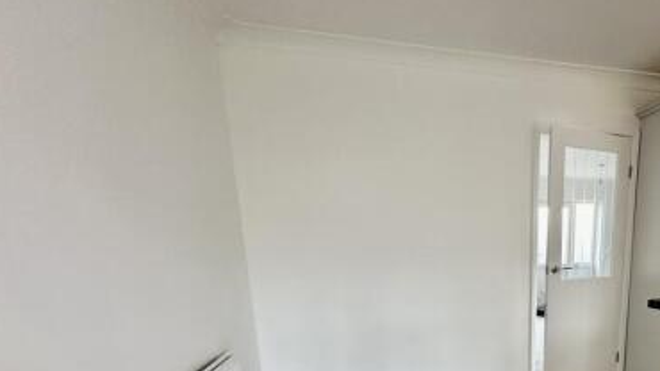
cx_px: 483
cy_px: 350
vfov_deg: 42.6
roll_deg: +0.1
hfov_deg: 71.9
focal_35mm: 24
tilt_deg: -13.4
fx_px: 420
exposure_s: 1/100
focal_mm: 2.22
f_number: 2.2
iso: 200
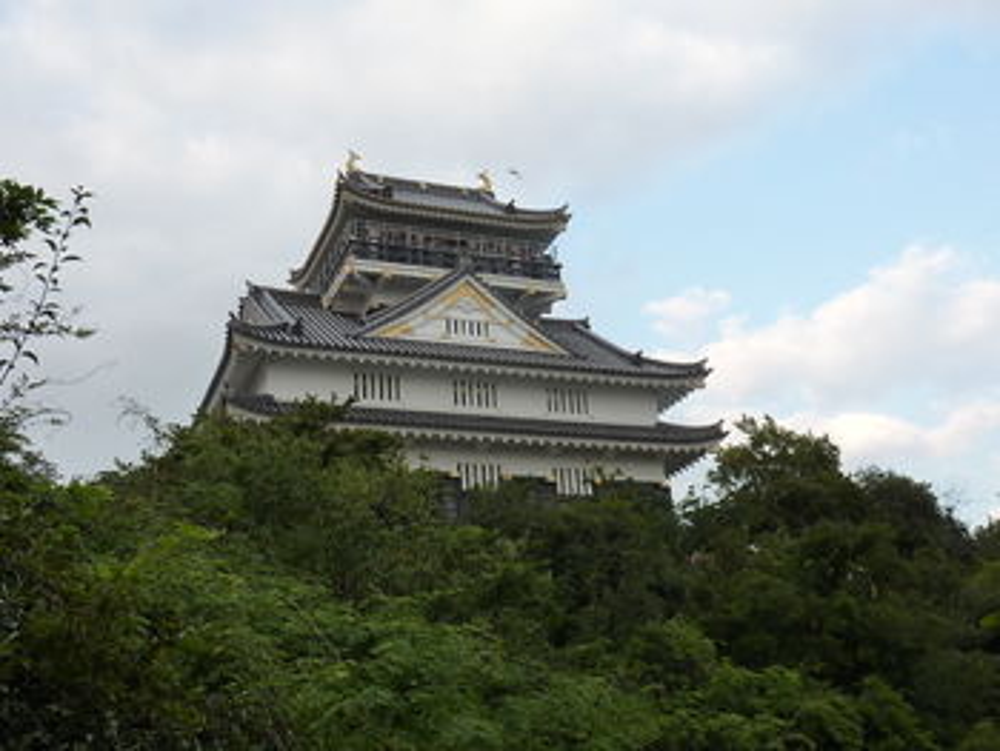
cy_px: 376
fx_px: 1185
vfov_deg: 35.2
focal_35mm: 41
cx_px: 500
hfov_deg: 45.7
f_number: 4
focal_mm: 4.7
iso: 125
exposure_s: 1/160
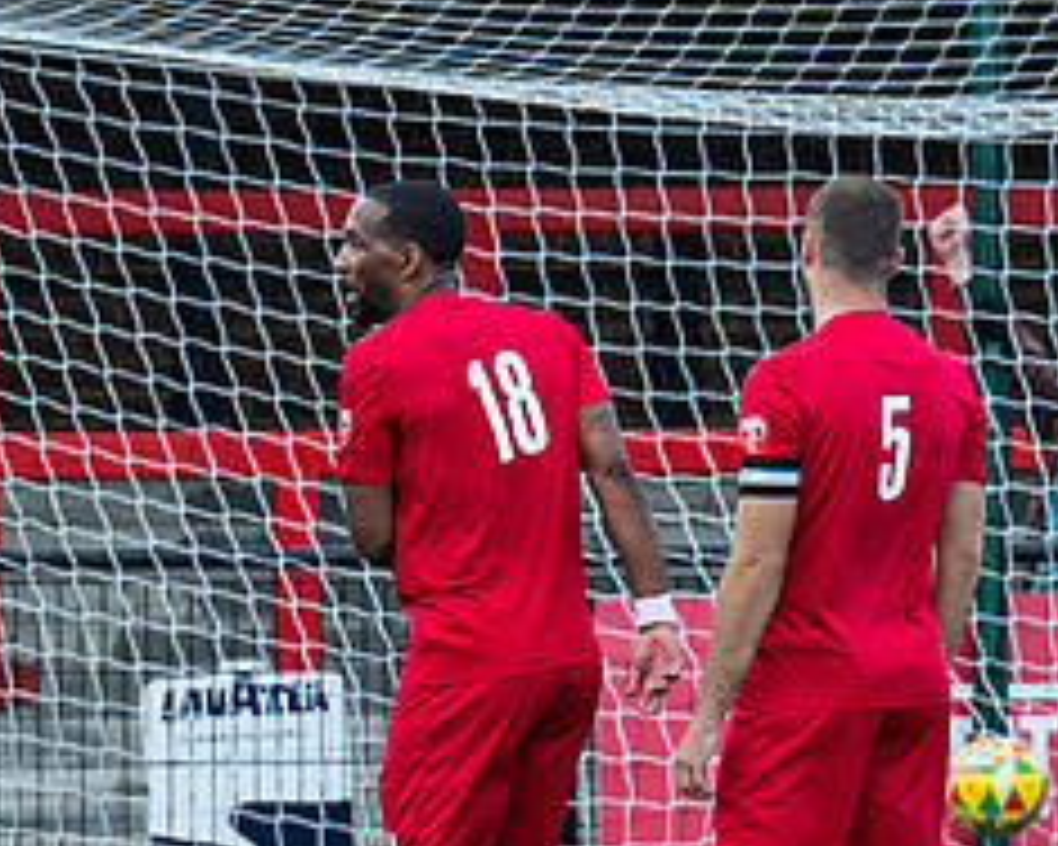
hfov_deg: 1.2
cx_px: -22
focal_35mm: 1549
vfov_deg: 1.0
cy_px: 1030
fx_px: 48503
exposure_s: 1/2000
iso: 500
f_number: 4
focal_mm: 200
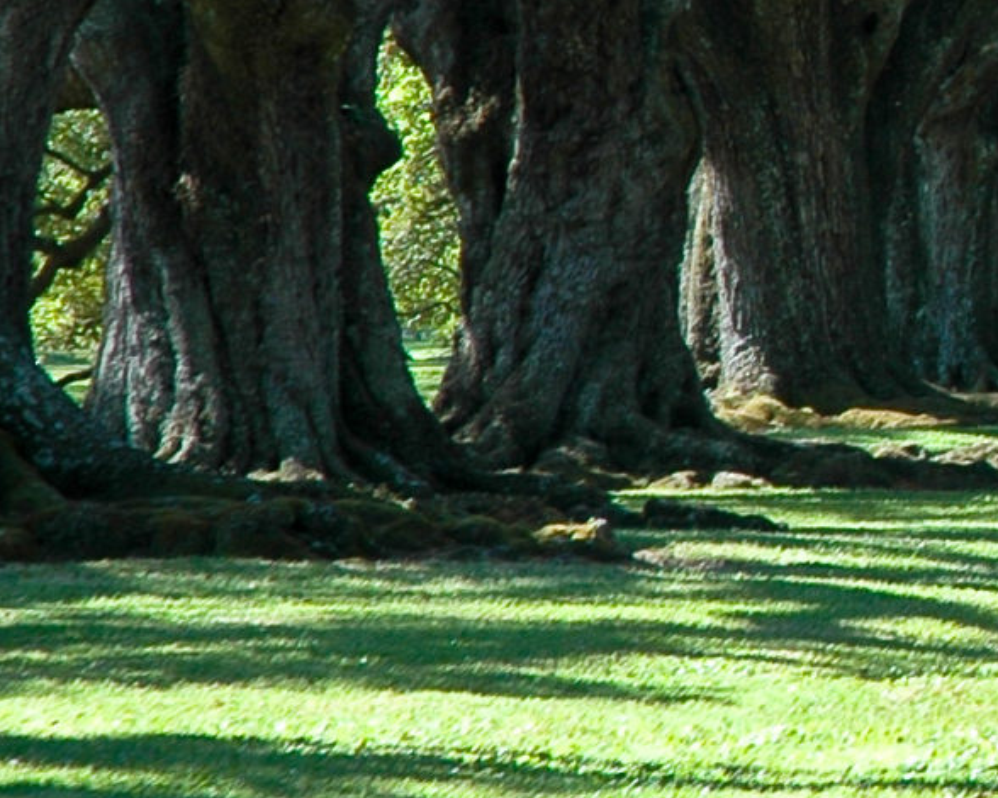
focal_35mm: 429
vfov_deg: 3.6
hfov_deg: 4.4
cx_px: 2091
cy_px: 85
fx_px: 12667
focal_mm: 70
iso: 200
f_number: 6.3
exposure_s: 1/160
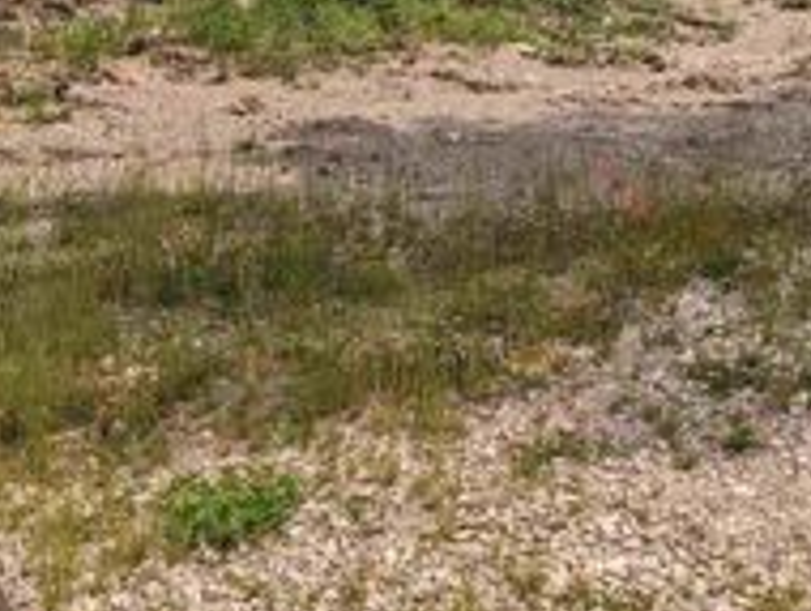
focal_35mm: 63
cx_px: 615
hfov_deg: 30.2
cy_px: 47
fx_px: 1478
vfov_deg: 22.7
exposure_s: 1/2762
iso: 44
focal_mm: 6.81
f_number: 1.85
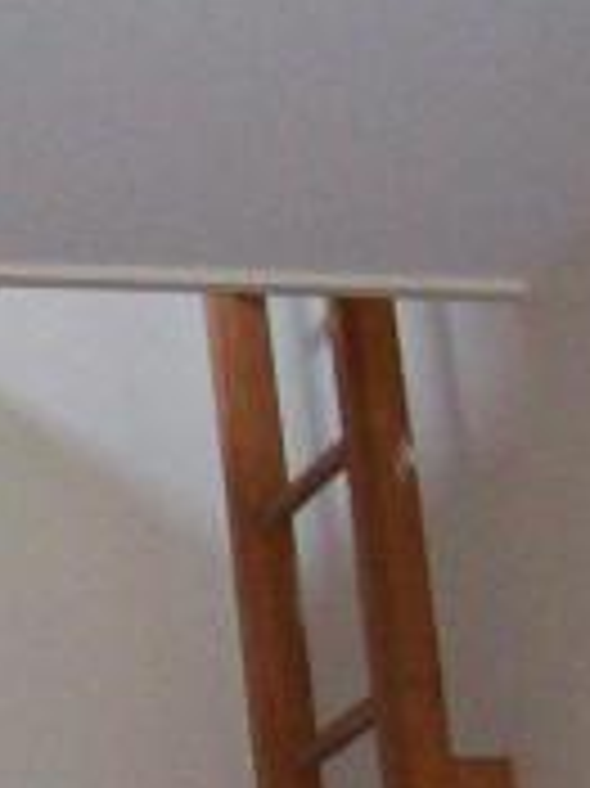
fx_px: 3595
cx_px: -369
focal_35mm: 158
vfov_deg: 12.5
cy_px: 482
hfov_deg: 9.1
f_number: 2.7
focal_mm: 6
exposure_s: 1/64
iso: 140
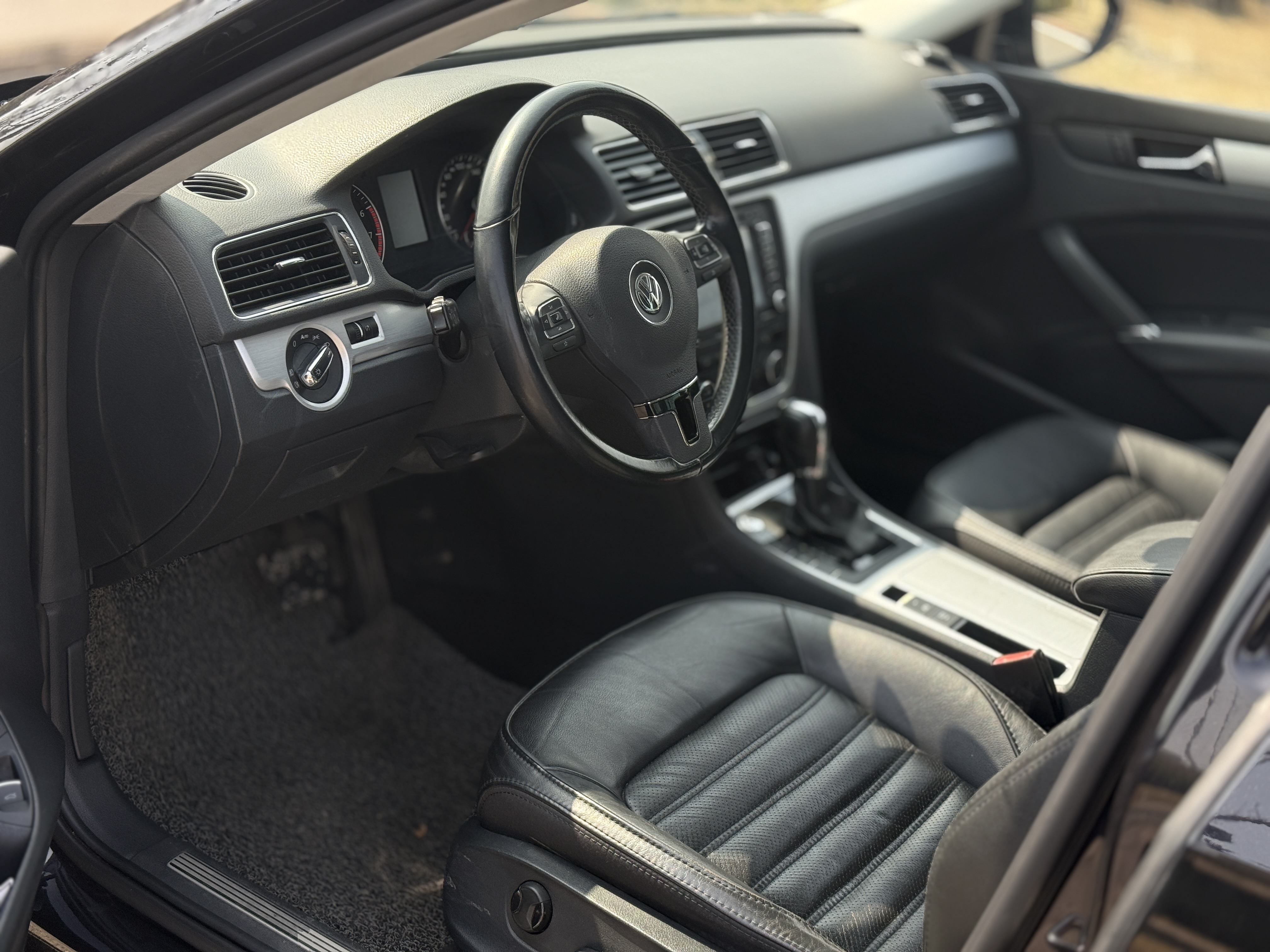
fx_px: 1761
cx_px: 635
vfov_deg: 30.3
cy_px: 476
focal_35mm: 48
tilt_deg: -22.6
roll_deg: -4.4
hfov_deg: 39.7
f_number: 1.78
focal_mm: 6.76
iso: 64
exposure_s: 1/819
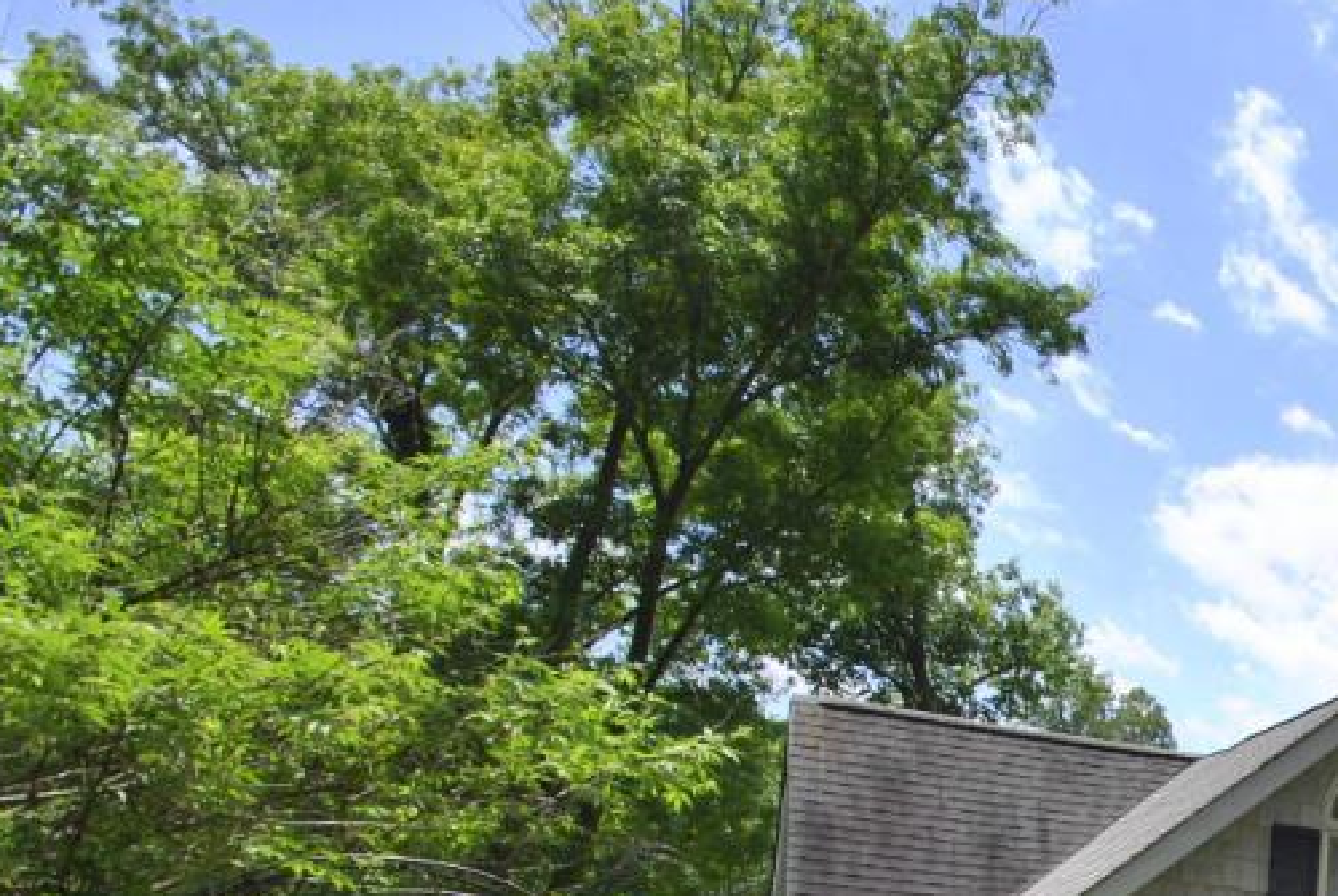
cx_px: 1806
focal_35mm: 50
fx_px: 1842
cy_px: 1078
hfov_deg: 30.2
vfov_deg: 24.7
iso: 100
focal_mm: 11
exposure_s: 1/250
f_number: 8
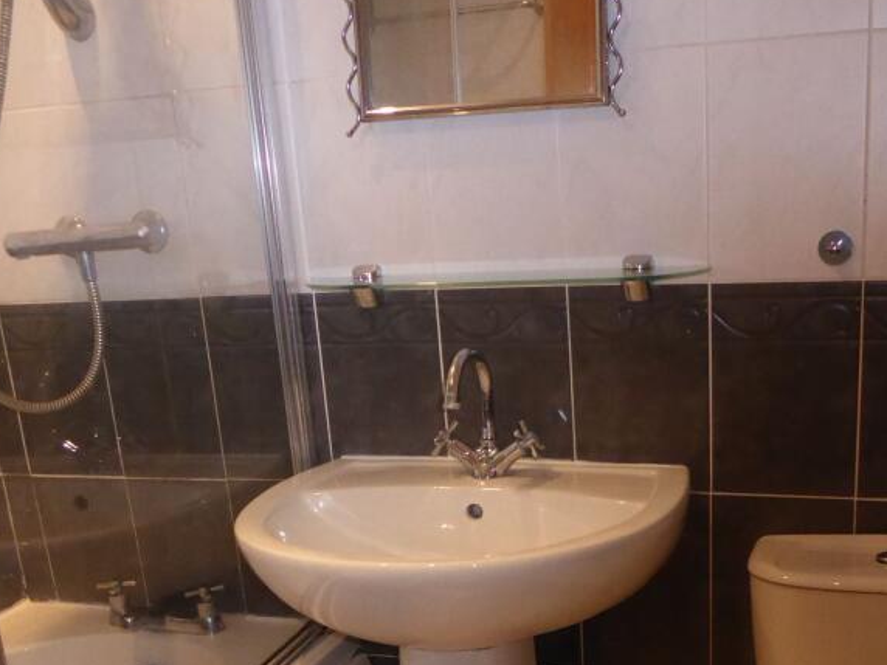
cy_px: 549
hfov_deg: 43.7
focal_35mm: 43
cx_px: 521
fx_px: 1102
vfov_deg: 32.5
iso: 800
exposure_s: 1/60
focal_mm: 4.3
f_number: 3.5
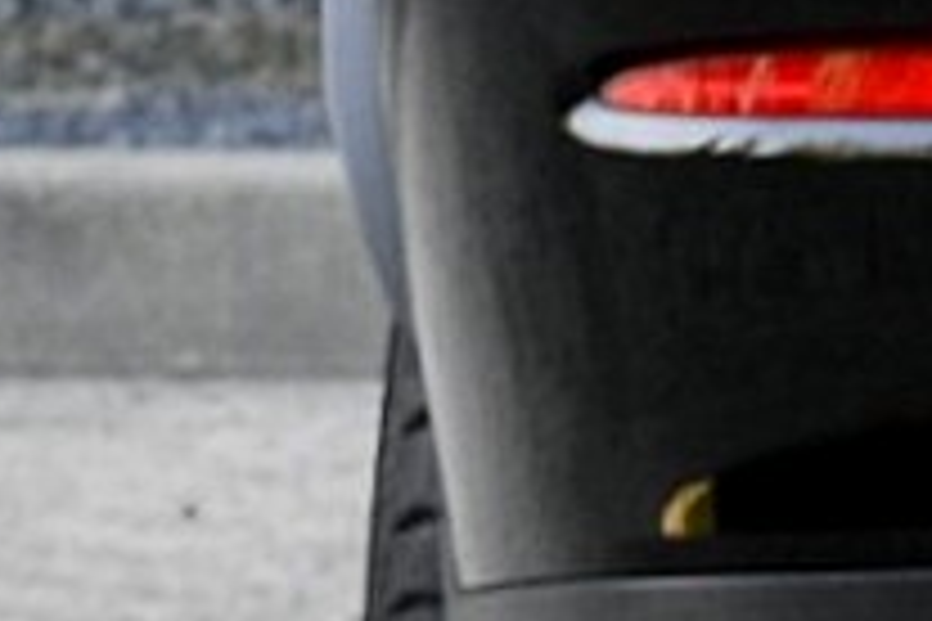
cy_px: -508
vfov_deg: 3.1
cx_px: 3152
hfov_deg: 4.4
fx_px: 11571
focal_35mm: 447
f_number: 8
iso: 400
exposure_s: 1/60
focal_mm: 38
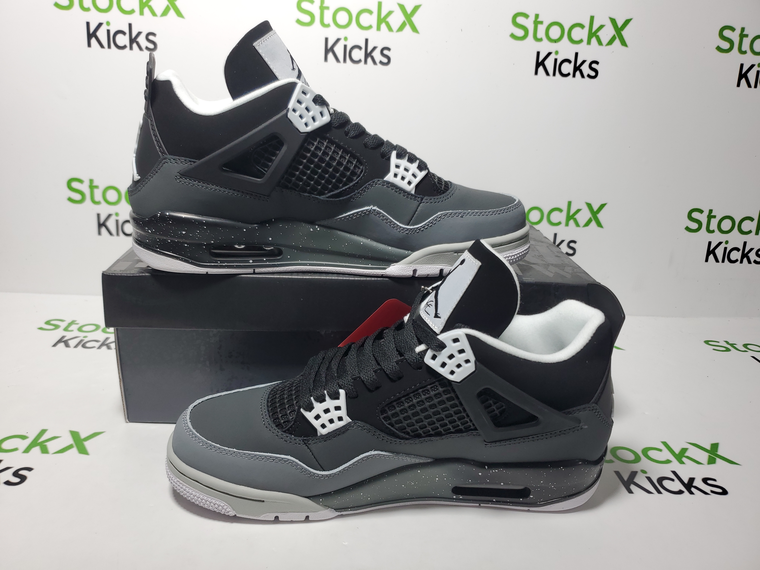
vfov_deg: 53.1
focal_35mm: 26
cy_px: 285
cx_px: 380
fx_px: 571
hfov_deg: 67.3
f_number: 1.5
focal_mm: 4.3
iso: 50
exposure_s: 1/325
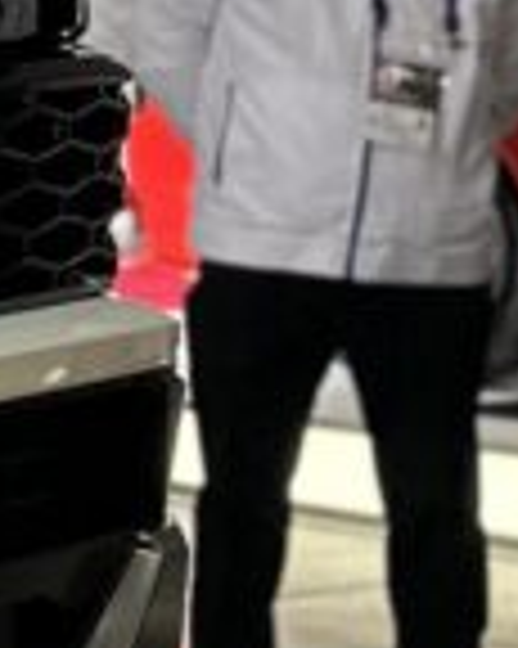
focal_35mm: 167
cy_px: 284
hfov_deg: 7.1
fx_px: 3204
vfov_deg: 11.6
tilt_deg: -6.7
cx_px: -1527
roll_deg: +1.8
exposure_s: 1/100
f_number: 1.78
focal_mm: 6.86
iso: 100
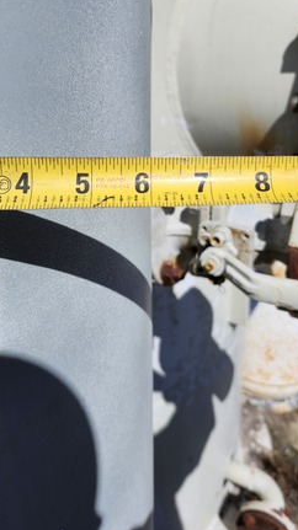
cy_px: 222
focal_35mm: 31
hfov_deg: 37.6
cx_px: 127
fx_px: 436
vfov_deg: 62.3
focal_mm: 5.54
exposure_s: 1/3474
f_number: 1.8
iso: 25
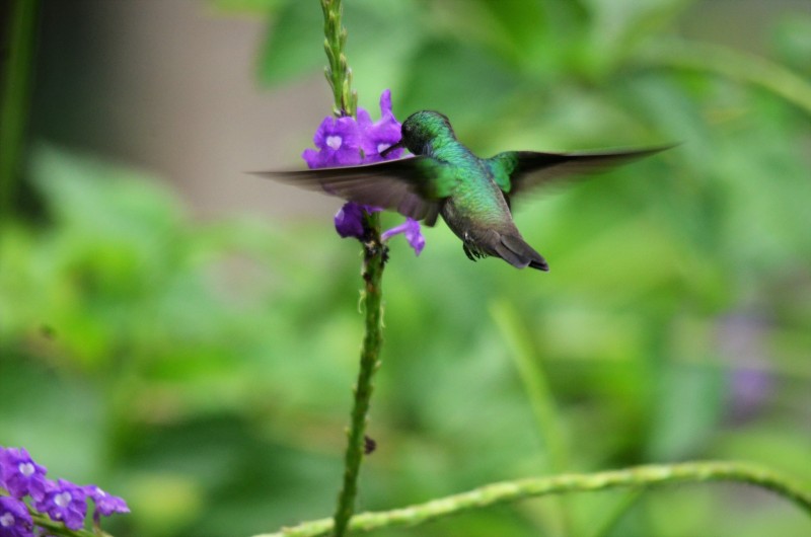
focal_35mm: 750
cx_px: 406
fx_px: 16862
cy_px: 268
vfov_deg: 1.8
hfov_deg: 2.8
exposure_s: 1/320
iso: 1600
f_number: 6.3
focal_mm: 500
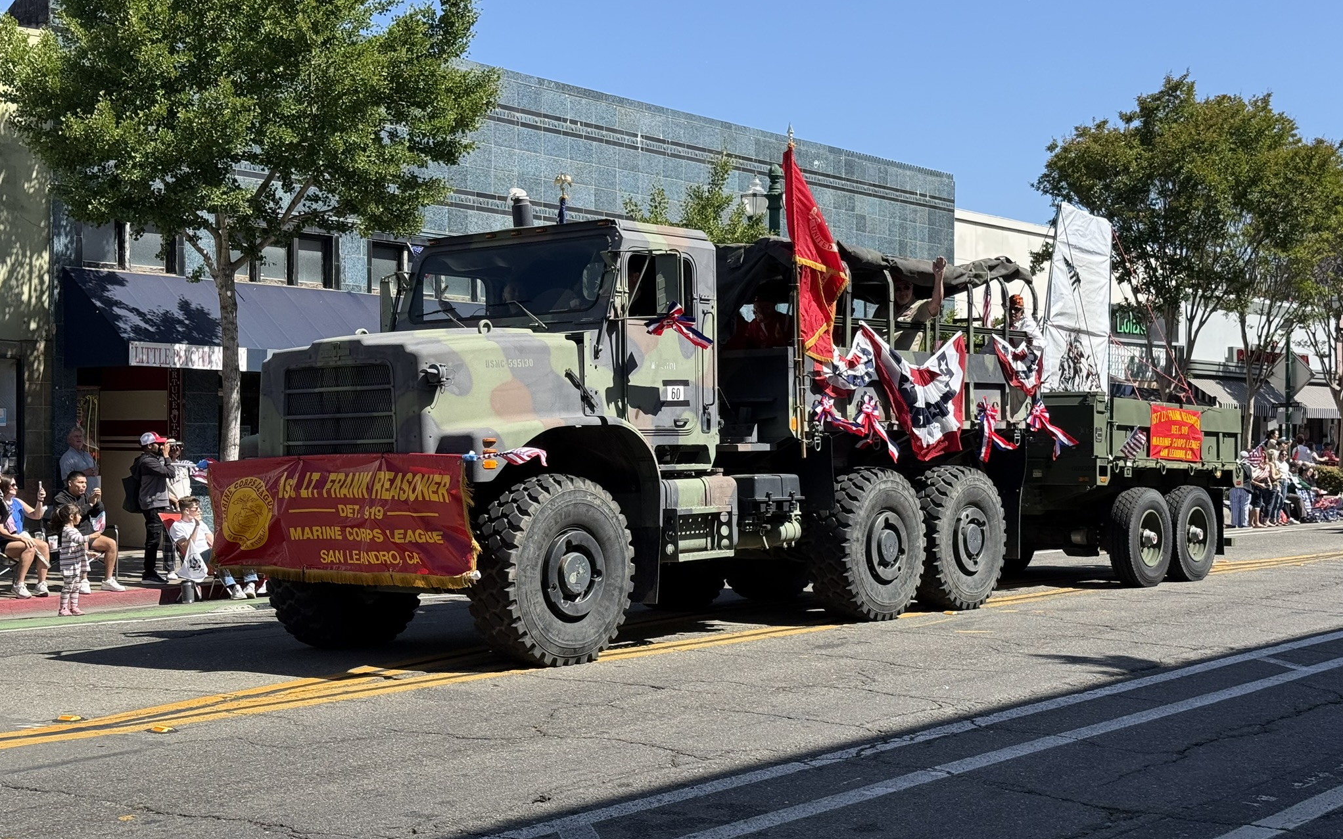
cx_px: 672
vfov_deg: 25.3
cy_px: 419
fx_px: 1867
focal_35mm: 51
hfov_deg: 39.6
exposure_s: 1/3226
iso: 80
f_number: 1.78
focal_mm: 6.76
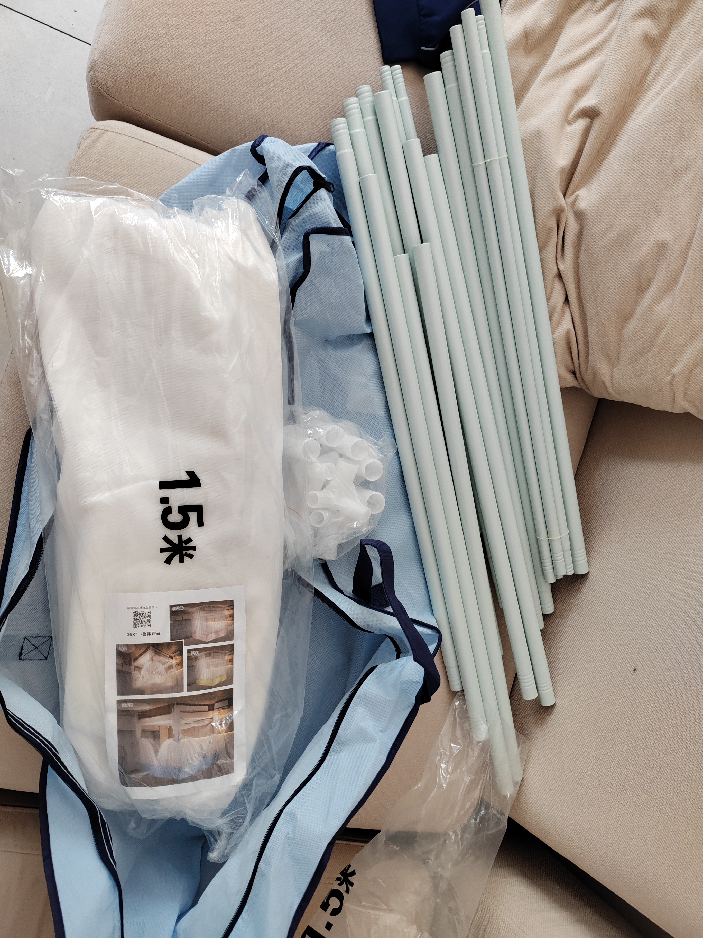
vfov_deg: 65.3
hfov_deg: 51.4
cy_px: 469
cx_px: 352
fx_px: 731
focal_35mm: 27
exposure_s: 1/100
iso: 2500
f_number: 1.8
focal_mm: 6.14
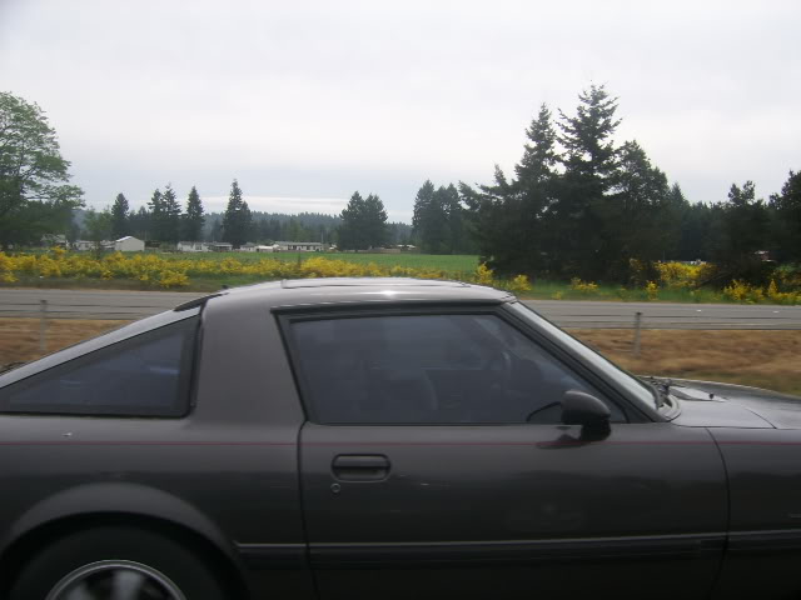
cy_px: 300
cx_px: 400
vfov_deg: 40.7
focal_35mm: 35
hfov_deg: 52.6
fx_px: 810
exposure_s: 1/324
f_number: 5.8
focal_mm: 5.95
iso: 50
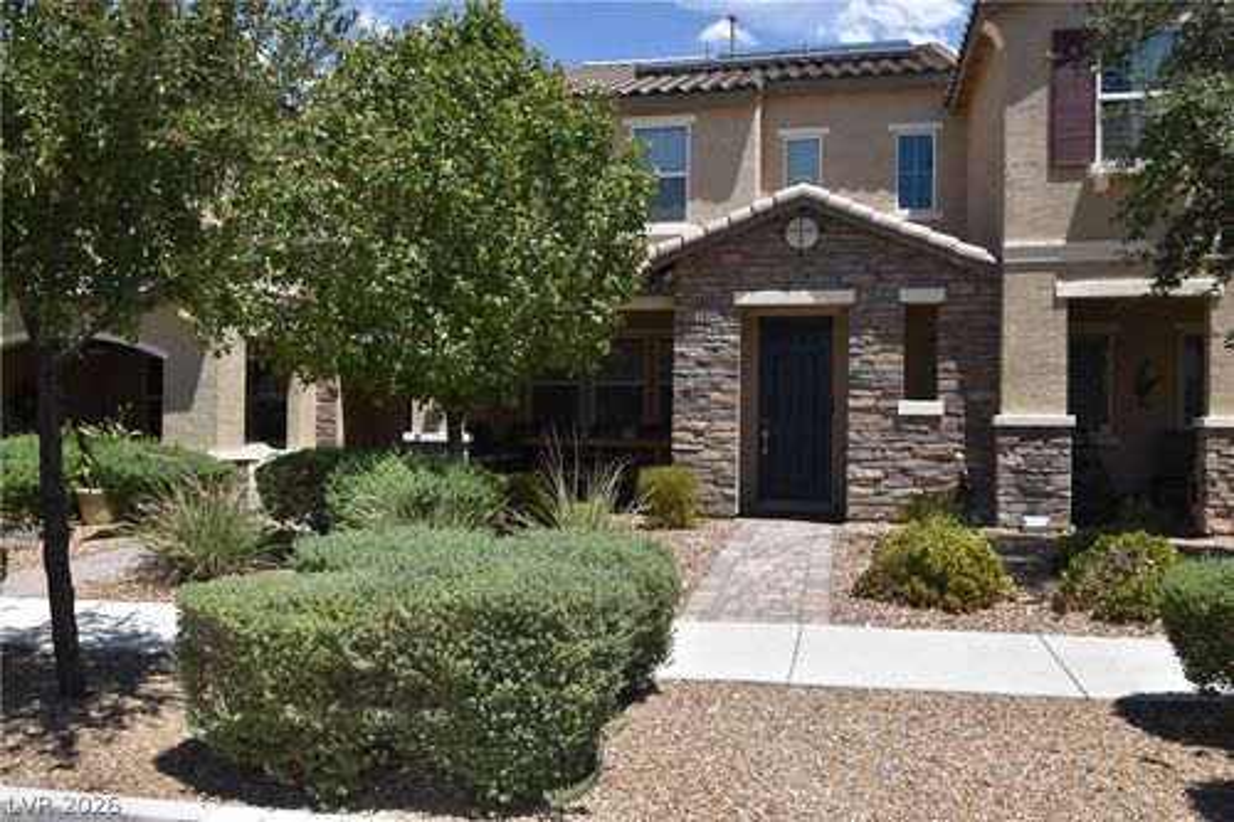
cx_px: 617
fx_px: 1028
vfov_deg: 43.6
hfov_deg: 61.9
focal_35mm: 30
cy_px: 411
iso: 400
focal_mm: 20
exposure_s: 1/2000
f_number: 6.7
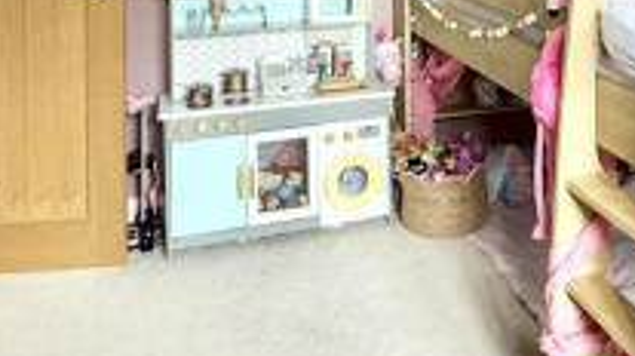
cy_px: -106
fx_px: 723
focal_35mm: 43
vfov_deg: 24.2
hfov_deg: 46.7
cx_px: 419
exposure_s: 1/96
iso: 320
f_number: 2.2
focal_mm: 2.22
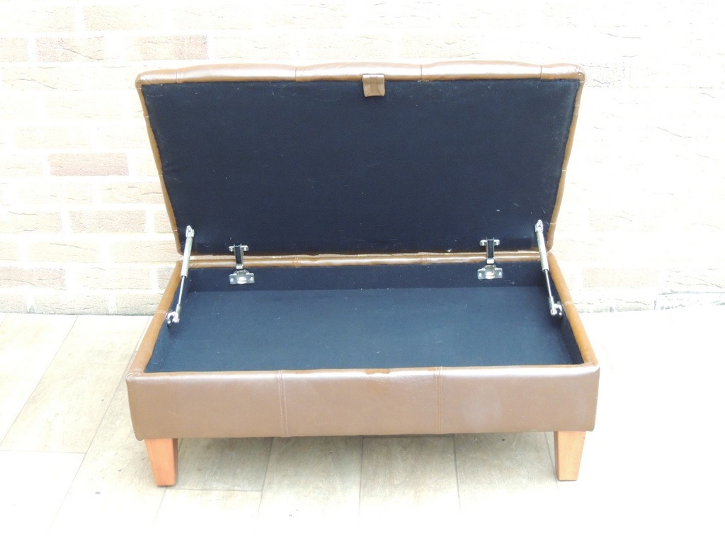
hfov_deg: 40.4
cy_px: 272
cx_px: 362
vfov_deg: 30.9
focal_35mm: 47
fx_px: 984
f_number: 3.5
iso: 800
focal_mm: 8.3
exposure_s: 1/60
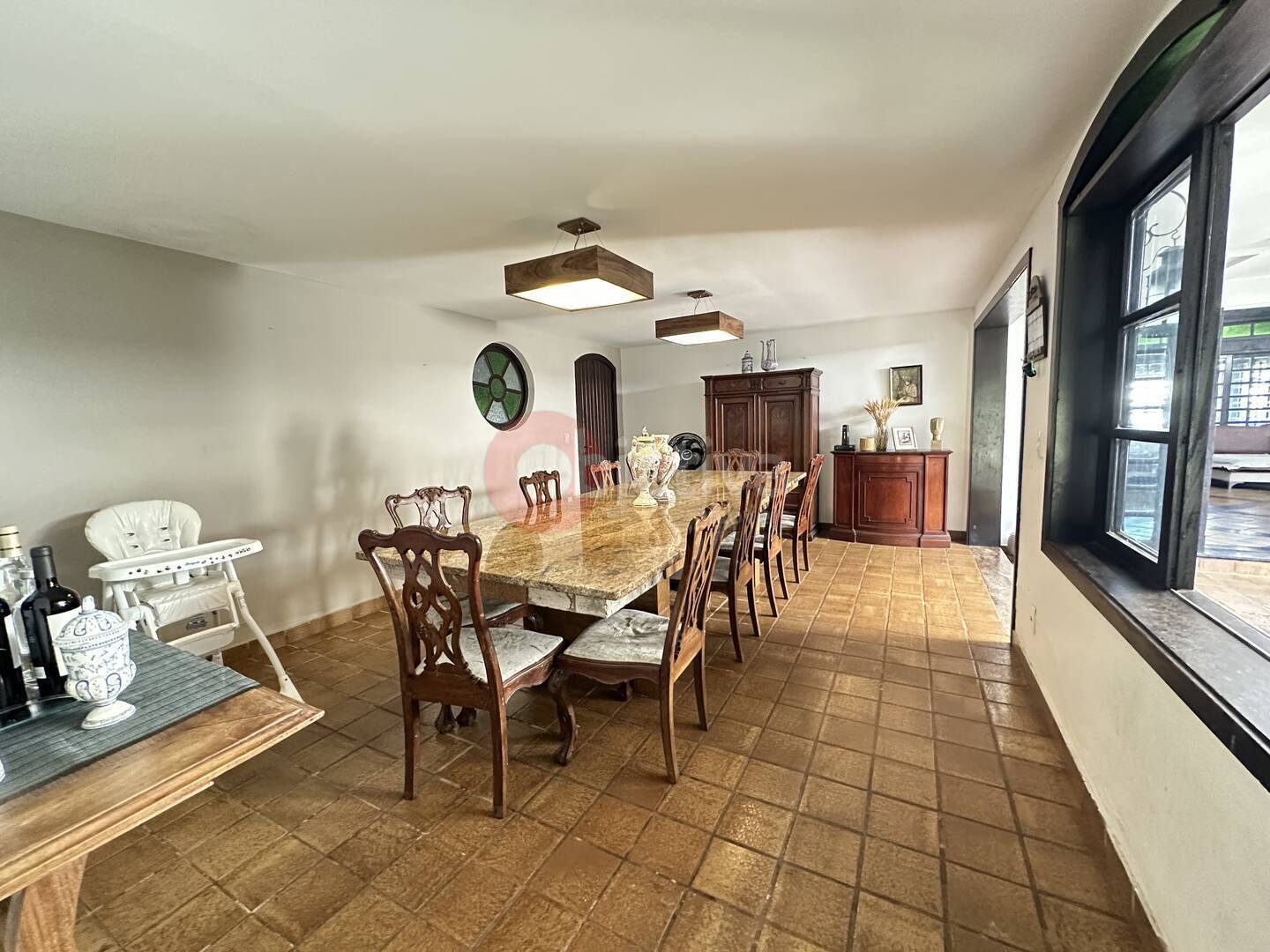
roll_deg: +1.2
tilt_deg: -5.6
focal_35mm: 14
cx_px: 635
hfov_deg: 102.1
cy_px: 476
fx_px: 514
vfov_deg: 85.7
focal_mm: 2.22
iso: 800
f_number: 2.2
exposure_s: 1/40
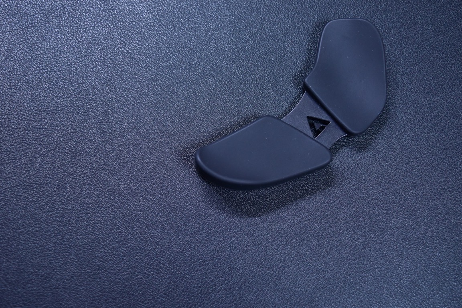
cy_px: 154
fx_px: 674
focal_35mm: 52
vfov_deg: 25.8
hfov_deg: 37.9
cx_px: 231
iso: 400
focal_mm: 35
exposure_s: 1/20
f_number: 5.6
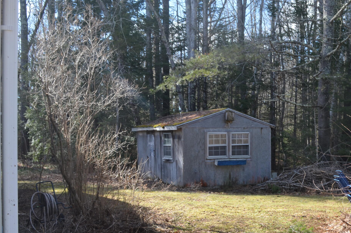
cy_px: 165
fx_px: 477
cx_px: 242
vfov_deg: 27.2
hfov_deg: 39.8
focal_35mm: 49
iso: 200
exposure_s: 1/160
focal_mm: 20
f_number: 6.3
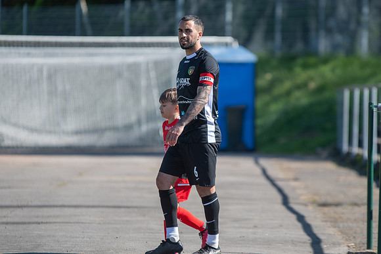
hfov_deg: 6.3
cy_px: 117
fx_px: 3465
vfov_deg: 4.2
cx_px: 206
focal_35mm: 327
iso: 180
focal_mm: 200
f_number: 2.8
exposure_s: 1/1250
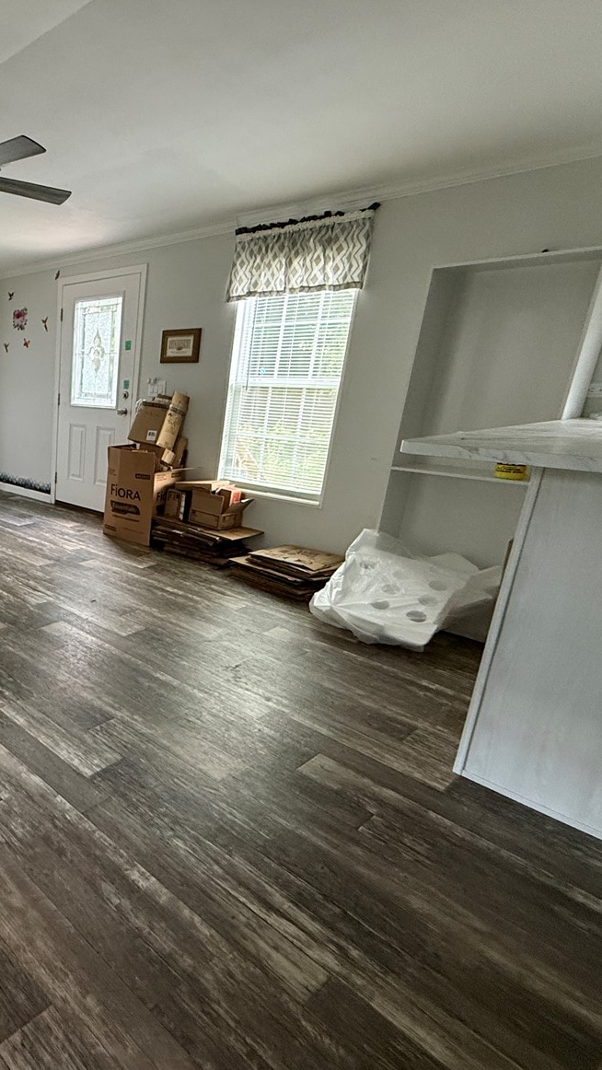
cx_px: -24
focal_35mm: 21
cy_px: 544
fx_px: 596
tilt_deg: -15.6
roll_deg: +0.4
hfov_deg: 44.1
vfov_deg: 83.8
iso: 400
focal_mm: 2.22
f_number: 2.2
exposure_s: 1/60
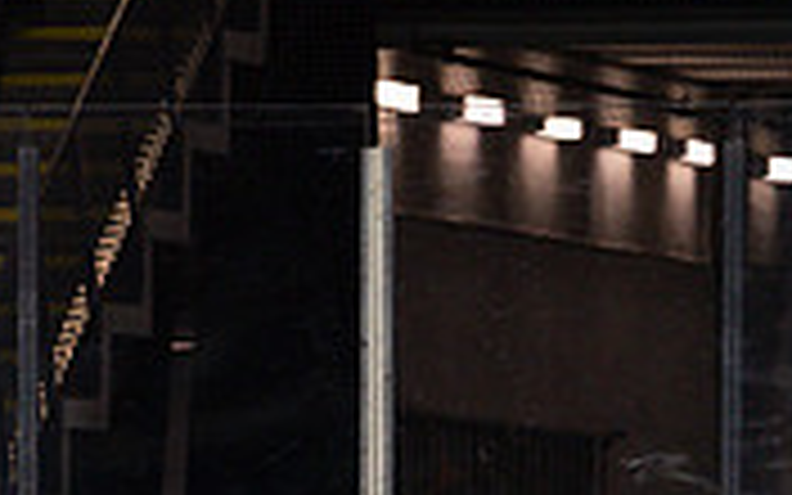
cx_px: 349
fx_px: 16447
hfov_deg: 2.8
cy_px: 910
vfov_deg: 1.7
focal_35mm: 762
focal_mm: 200
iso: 2000
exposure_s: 1/1000
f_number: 2.8
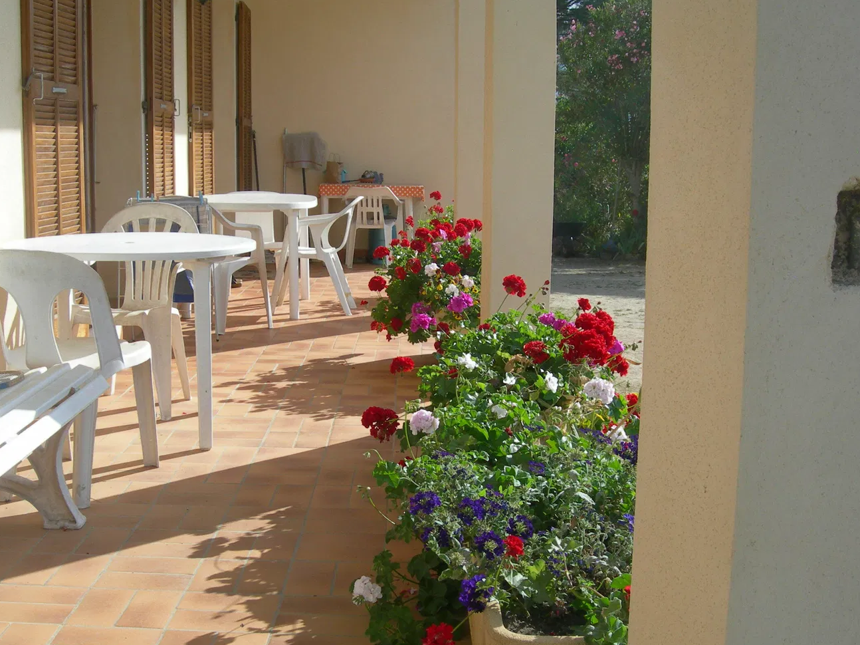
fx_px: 1167
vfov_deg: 30.8
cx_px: 389
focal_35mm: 47
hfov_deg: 40.4
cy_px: 388
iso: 50
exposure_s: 1/360
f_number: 4.8
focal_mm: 7.8
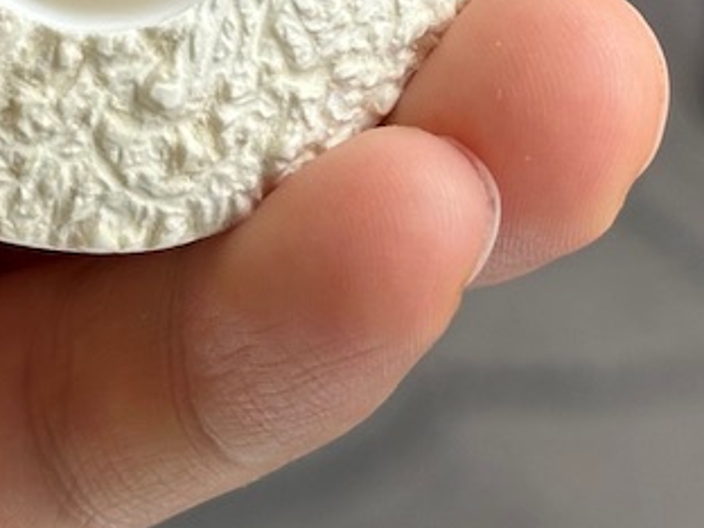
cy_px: -539
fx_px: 4006
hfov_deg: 10.0
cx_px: 526
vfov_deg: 7.3
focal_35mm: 197
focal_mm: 6.86
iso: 64
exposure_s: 1/651
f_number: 1.78
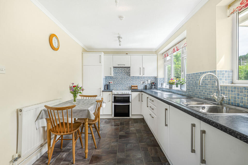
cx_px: 124
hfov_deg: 93.3
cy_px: 82
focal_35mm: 17
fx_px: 117
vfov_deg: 70.4
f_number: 8
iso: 400
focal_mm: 17
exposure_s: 1/40
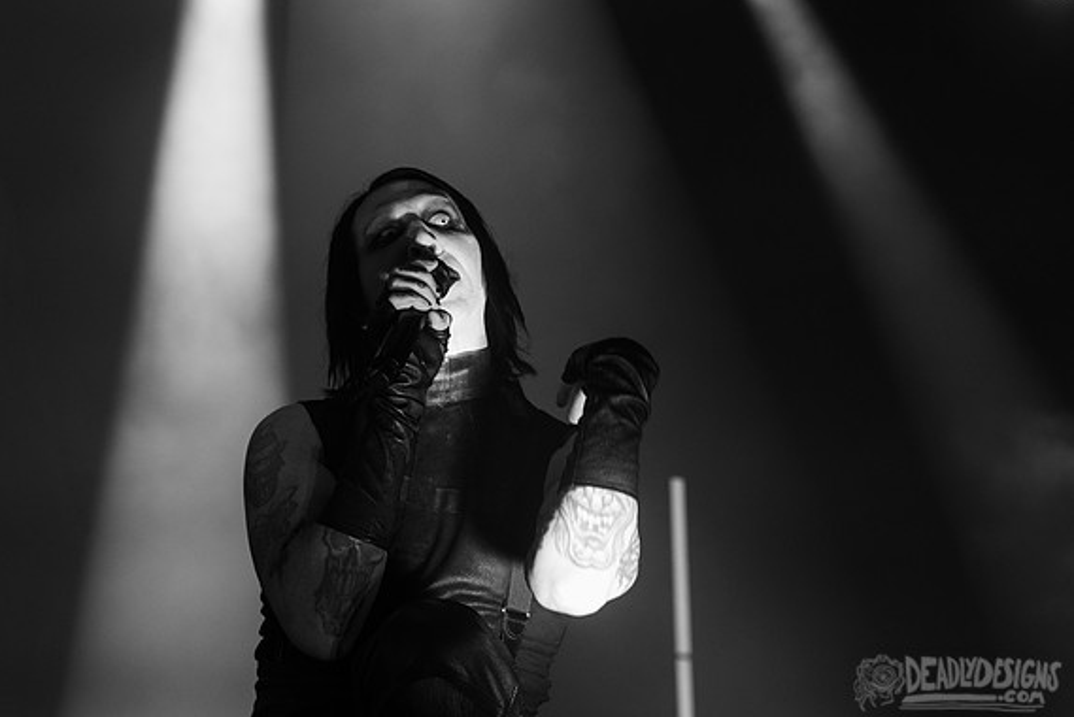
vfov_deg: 17.9
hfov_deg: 26.6
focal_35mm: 76
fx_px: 2268
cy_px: 269
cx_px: 530
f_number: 4
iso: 1250
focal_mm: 60
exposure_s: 1/500
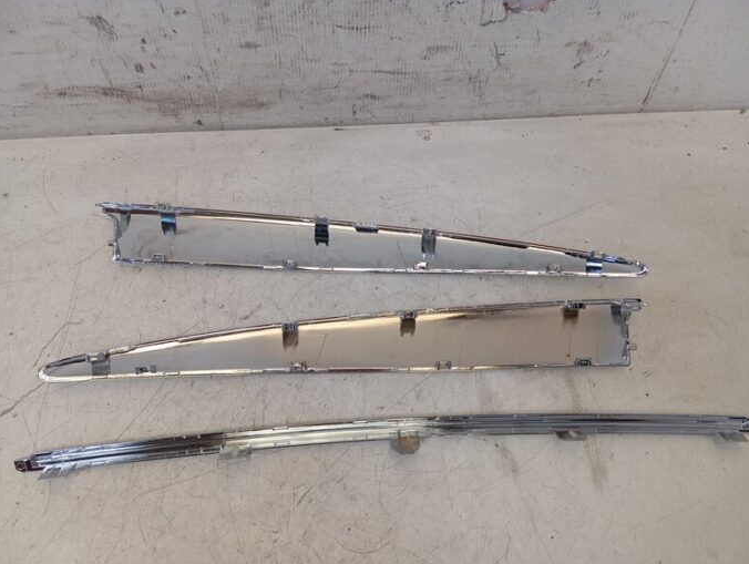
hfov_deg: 61.6
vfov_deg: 48.3
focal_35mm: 29
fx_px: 628
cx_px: 386
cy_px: 290
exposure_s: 1/50
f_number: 1.8
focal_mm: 4.22
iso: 134
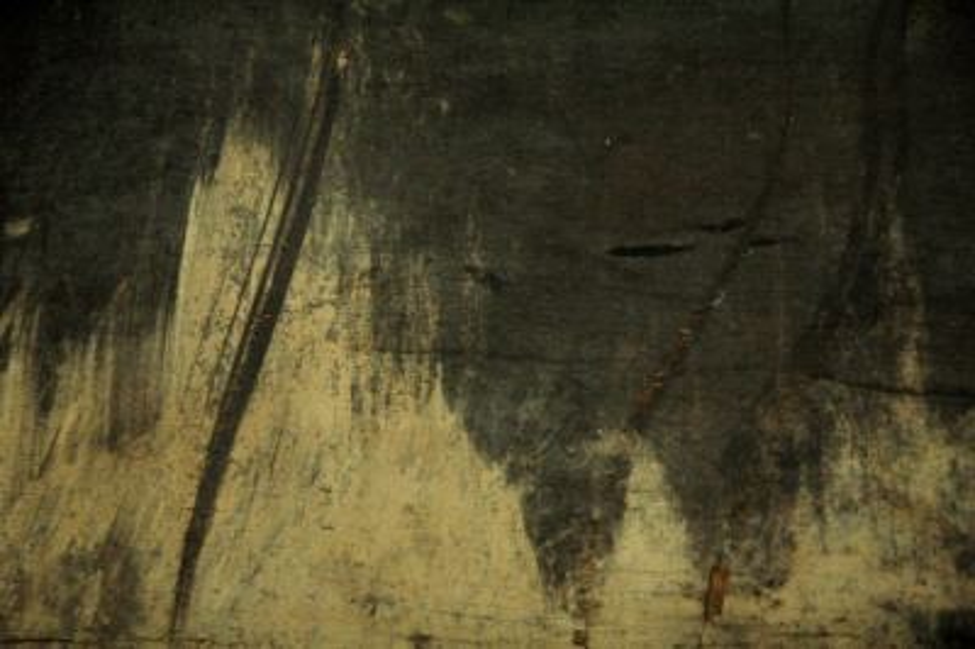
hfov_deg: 19.5
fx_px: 2841
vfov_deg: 13.0
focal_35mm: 105
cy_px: 324
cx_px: 488
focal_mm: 70
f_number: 4.5
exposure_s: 1/15
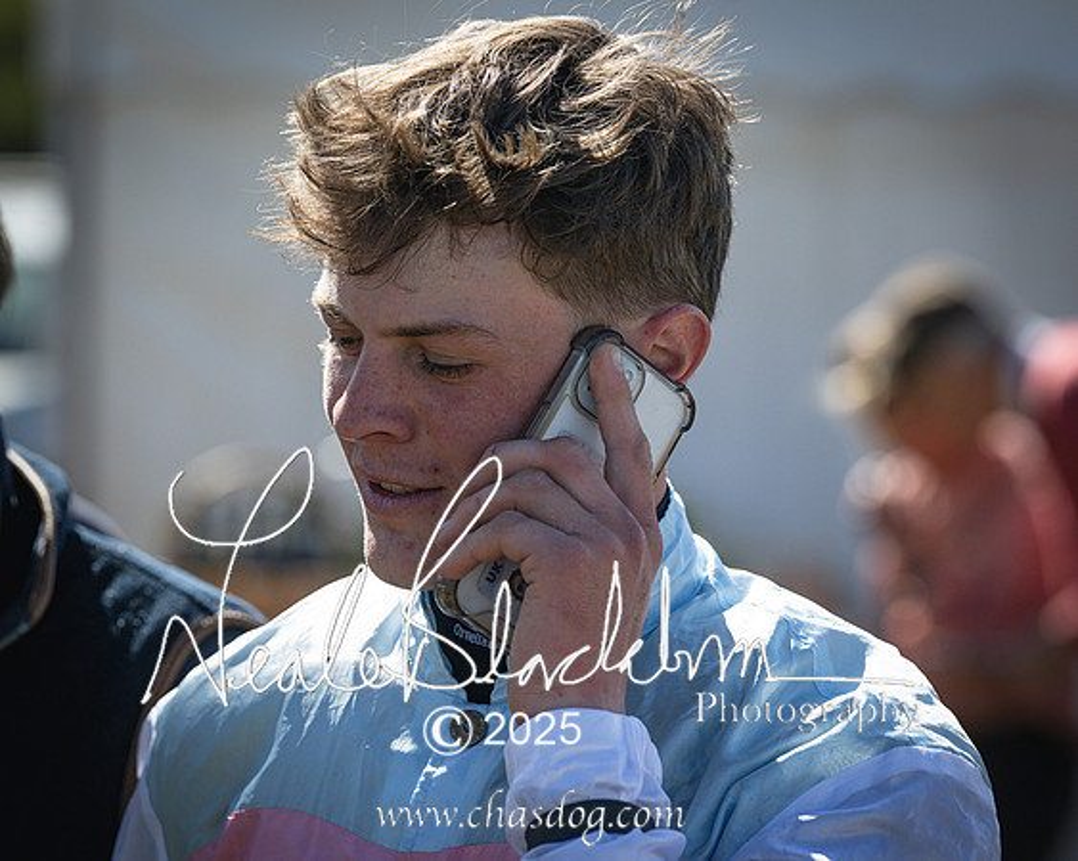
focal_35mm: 194
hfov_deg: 10.0
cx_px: 512
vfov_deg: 8.0
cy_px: 420
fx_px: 6185
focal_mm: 155
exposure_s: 1/2000
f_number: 5
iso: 400
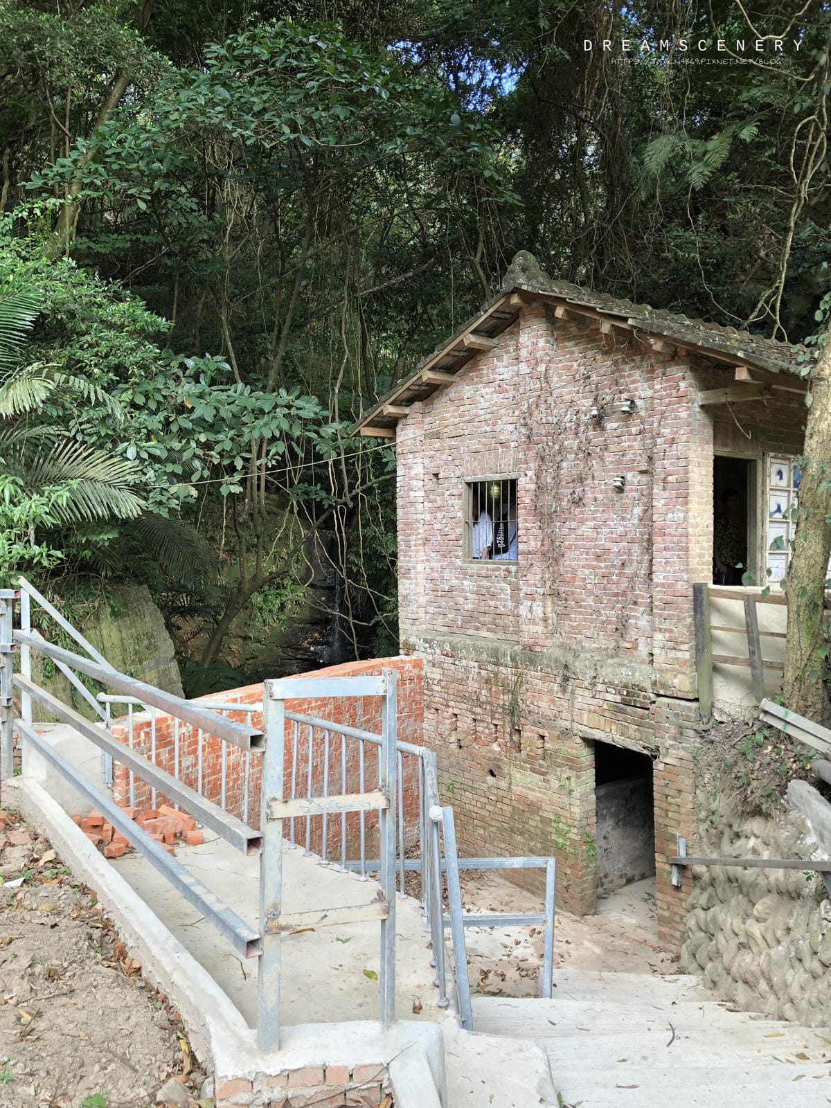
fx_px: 928
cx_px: 416
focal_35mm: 29
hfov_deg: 48.2
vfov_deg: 61.7
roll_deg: +0.0
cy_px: 554
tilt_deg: -1.0
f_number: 1.8
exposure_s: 1/122
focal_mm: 3.99
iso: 64
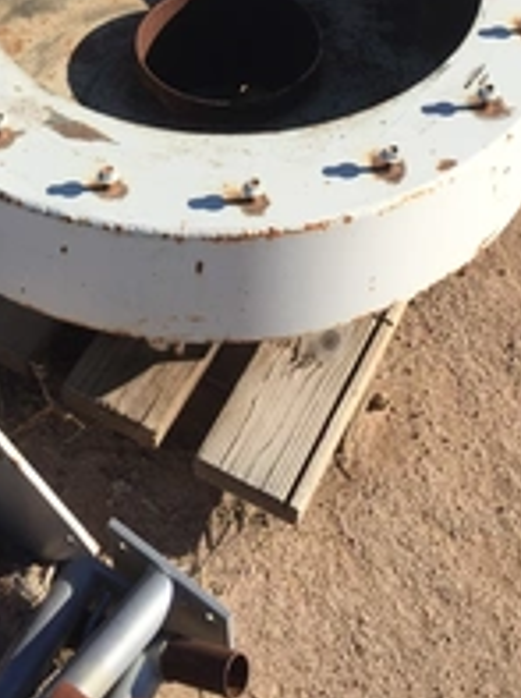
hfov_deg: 24.6
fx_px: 1188
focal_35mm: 59
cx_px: 159
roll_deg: +0.8
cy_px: 11
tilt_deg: -38.6
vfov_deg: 30.6
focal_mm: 4.15
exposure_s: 1/2198
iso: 32
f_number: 2.2
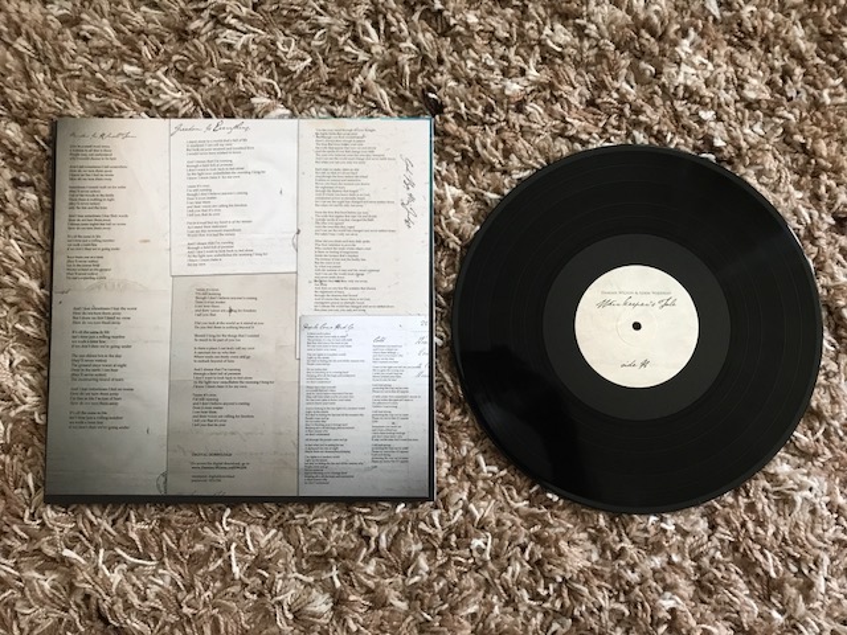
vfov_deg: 49.7
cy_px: 318
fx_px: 685
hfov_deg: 63.4
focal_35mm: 28
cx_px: 424
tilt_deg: -86.4
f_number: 1.8
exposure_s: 1/17
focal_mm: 3.99
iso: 50
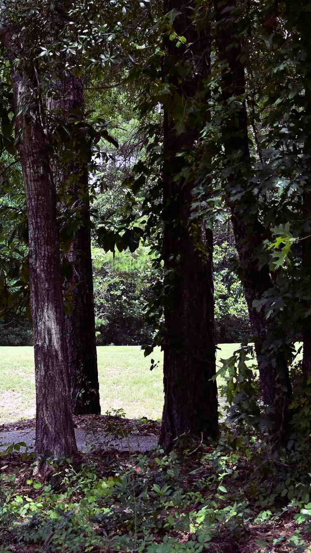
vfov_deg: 18.5
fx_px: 1701
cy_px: 271
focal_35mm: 116
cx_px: -218
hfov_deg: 10.0
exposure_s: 1/50
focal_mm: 50
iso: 125
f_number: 11
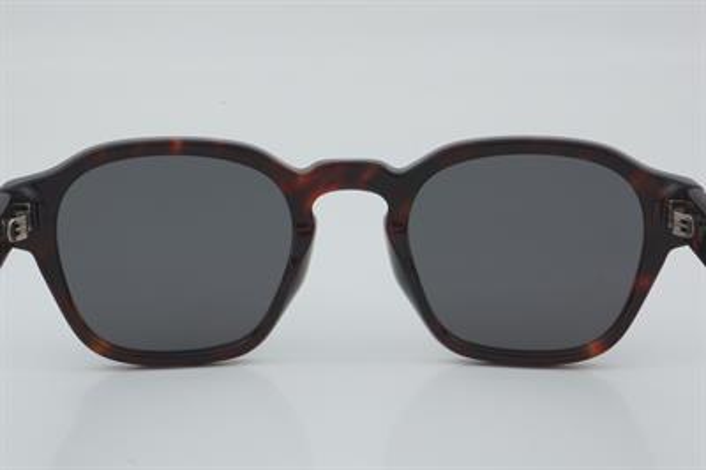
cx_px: 353
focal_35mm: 82
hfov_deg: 24.6
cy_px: 235
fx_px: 1617
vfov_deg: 16.5
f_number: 32
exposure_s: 1/4
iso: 100
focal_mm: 55
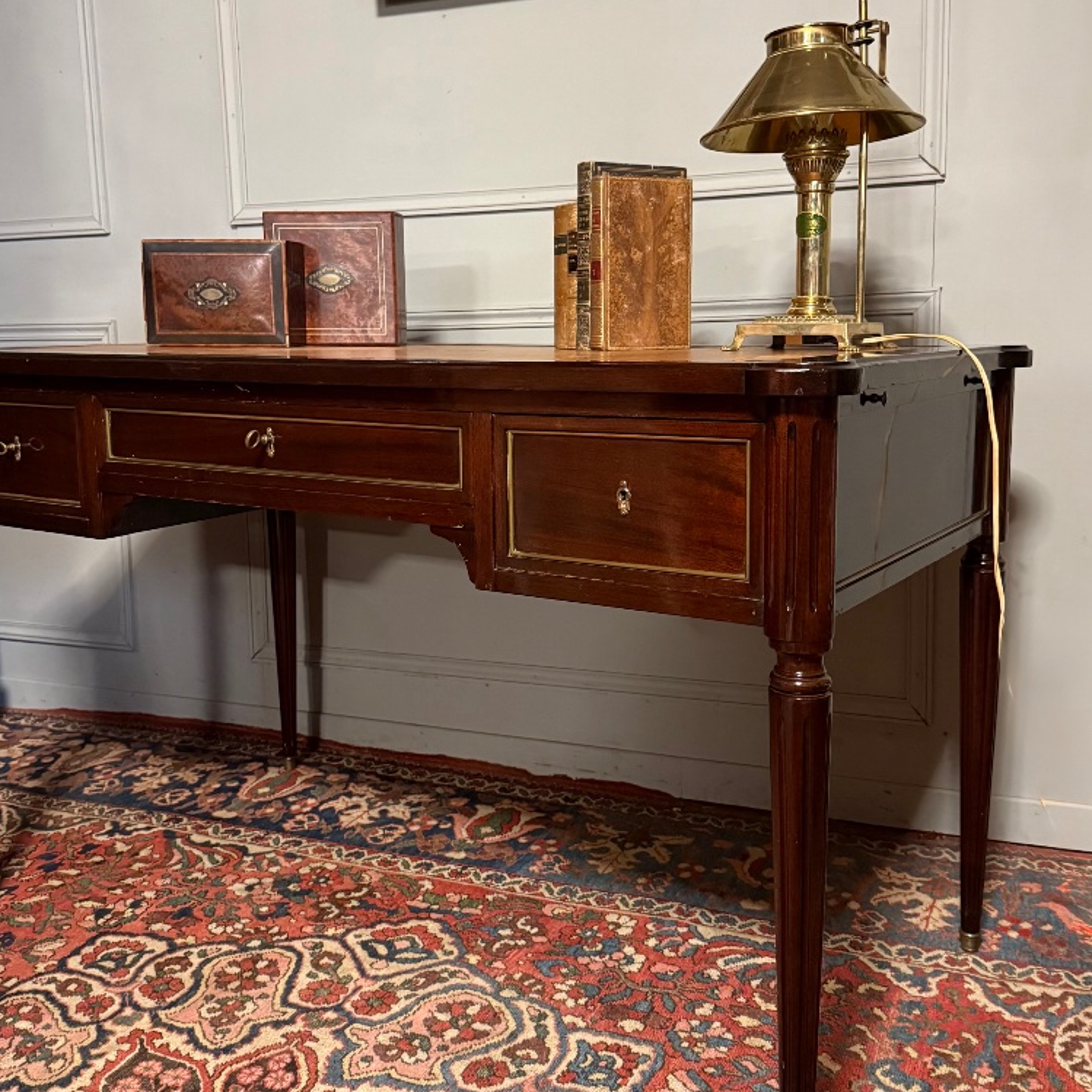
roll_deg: +1.0
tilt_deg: -7.6
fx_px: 1213
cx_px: 553
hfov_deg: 48.4
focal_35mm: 34
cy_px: 490
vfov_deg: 48.4
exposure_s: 1/40
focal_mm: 6.76
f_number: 1.78
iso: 1000
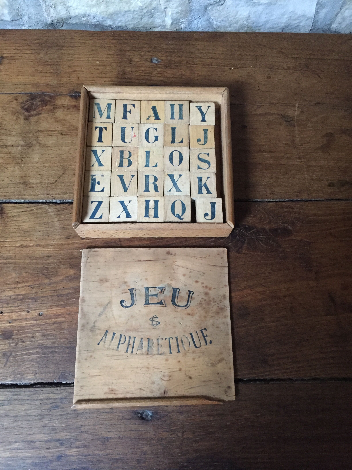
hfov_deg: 48.2
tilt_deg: -73.1
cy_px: 235
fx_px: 393
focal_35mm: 29
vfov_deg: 61.7
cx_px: 176
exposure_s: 1/17
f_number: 2.2
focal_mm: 4.15
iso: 320
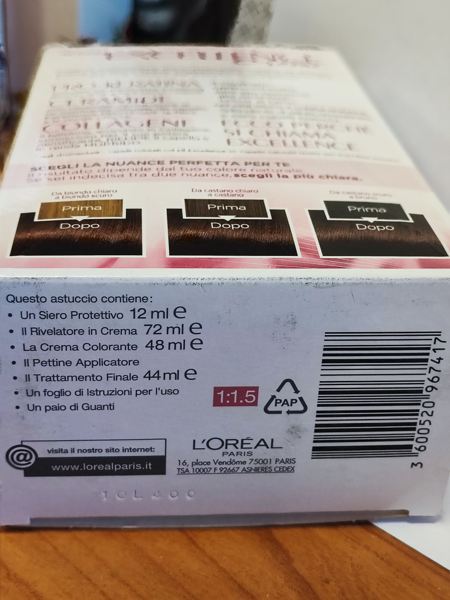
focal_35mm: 25
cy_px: 300
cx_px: 225
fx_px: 433
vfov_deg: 69.4
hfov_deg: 54.9
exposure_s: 1/100
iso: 551
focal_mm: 5.96
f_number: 1.75
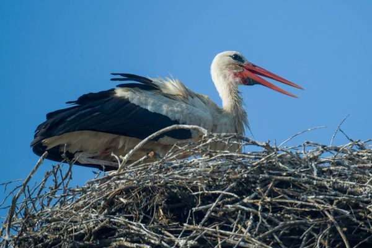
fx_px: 4133
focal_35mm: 400
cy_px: 124
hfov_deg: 5.2
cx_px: 186
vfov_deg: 3.4
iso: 1250
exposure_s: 1/640
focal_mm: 400
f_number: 8
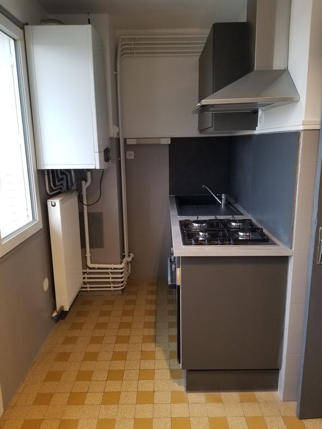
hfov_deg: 53.1
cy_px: 214
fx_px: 322
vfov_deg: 67.3
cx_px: 161
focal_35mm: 26
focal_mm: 4.25
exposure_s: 1/33
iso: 160
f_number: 1.7
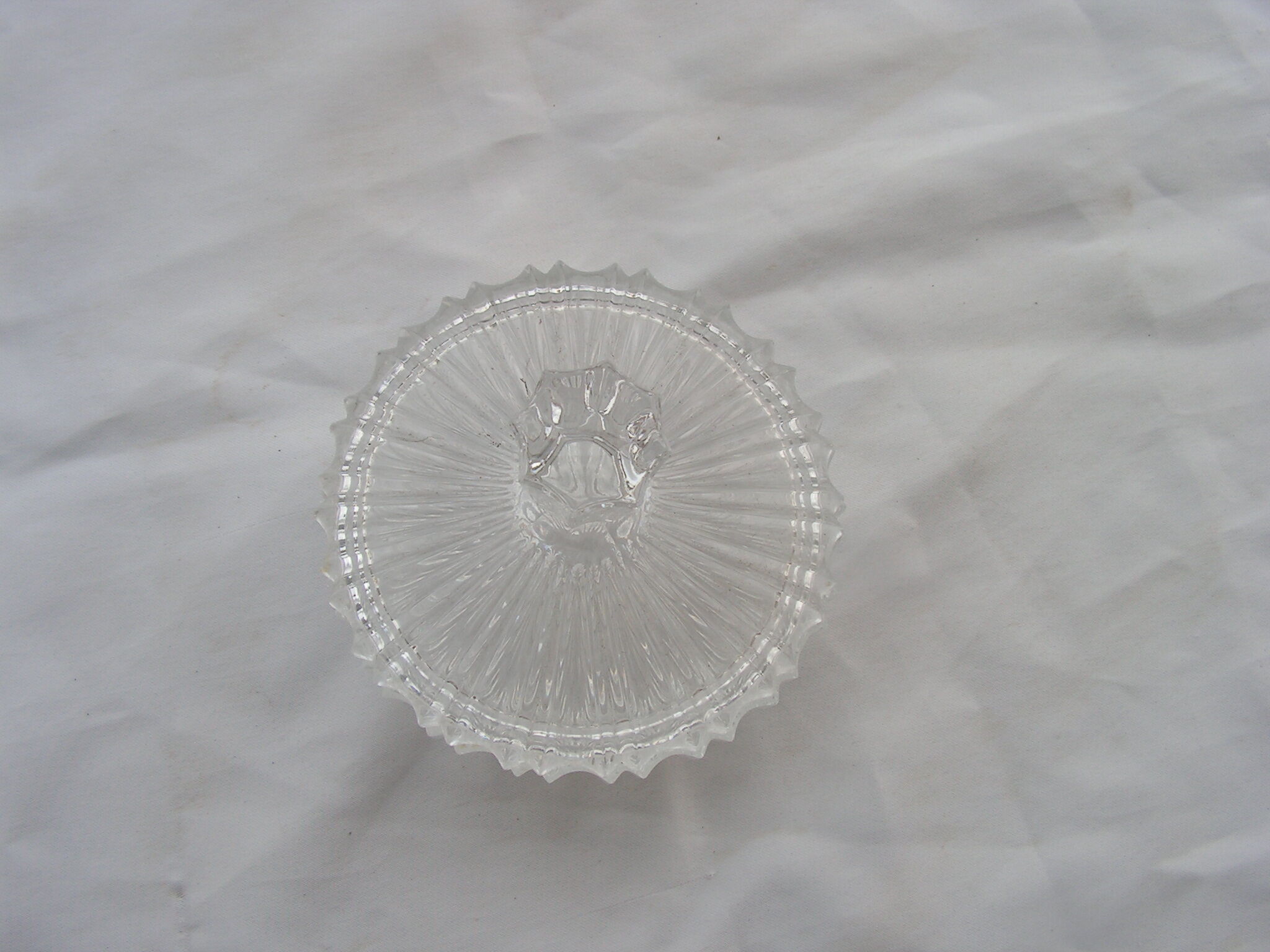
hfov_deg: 51.4
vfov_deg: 39.7
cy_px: 476
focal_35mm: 36
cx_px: 635
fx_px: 1321
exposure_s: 1/400
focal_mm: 6
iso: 64
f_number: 4.8
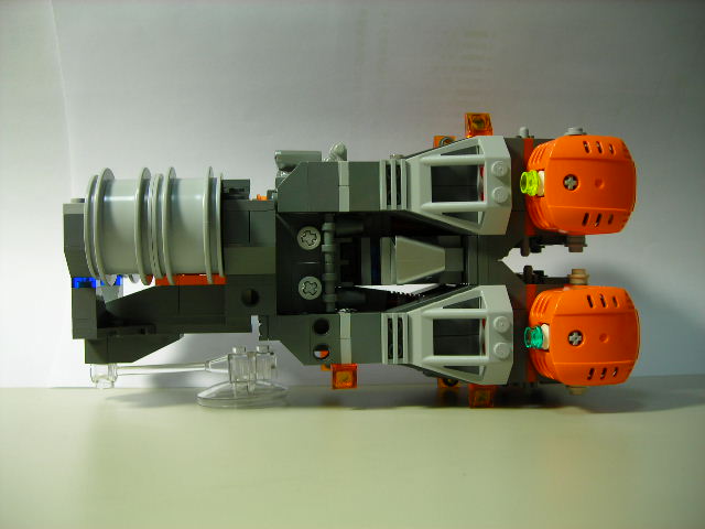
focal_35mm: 38
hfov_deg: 49.0
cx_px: 352
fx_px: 774
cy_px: 264
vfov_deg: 37.7
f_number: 3.2
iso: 50
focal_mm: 6.3
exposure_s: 1/5.1
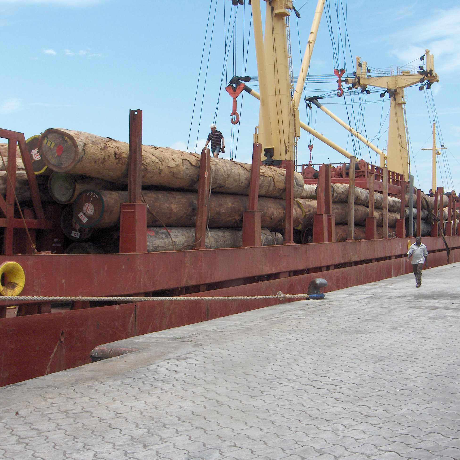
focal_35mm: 46
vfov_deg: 36.8
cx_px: 249
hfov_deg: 36.8
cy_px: 231
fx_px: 692
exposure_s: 1/735
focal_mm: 8
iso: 100
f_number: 4.8
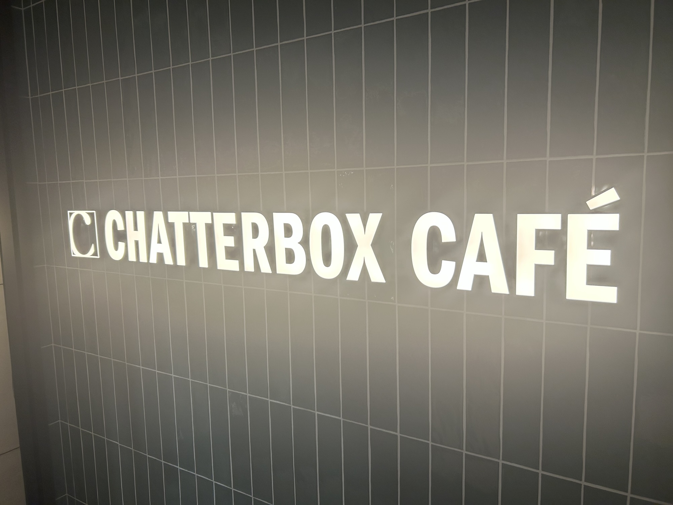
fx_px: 505
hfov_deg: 67.3
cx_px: 336
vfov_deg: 53.1
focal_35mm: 26
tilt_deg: -7.3
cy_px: 252
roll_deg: +2.0
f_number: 1.5
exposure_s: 1/150
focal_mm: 5.7
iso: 64
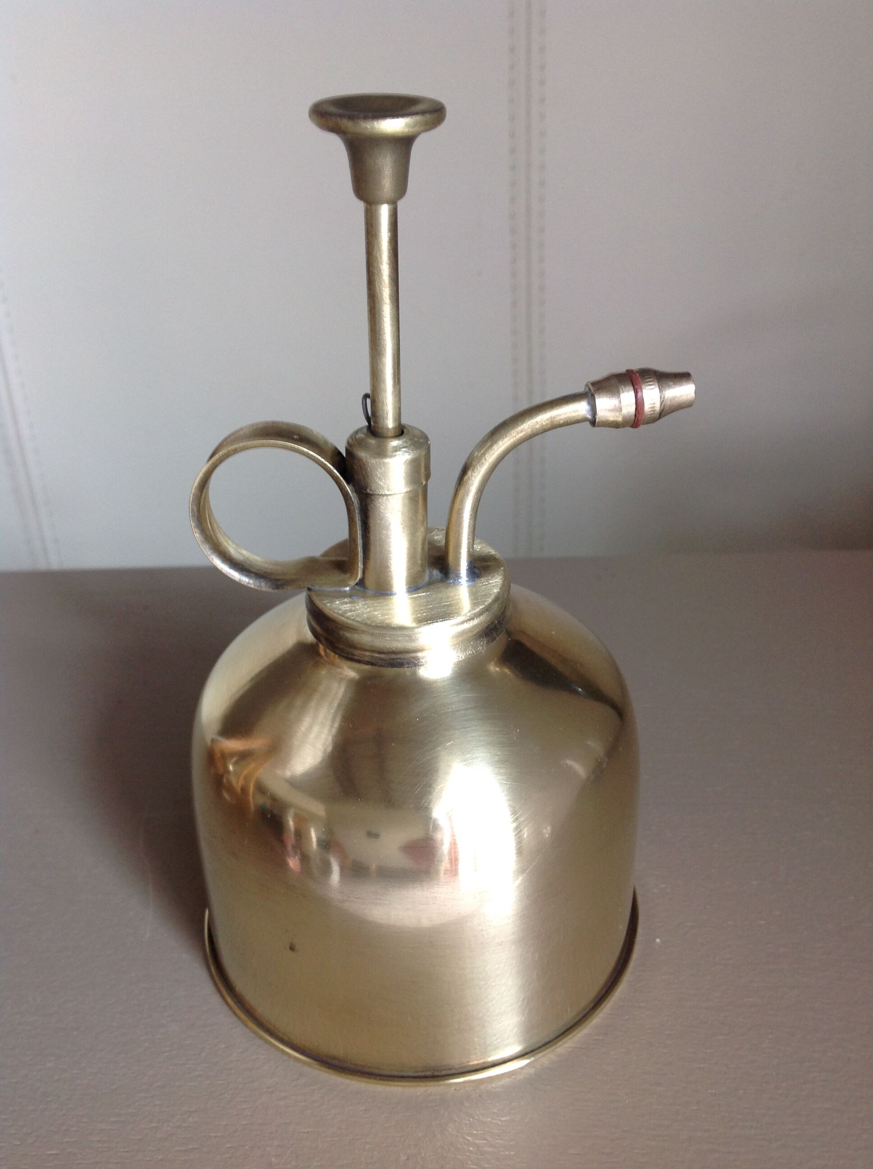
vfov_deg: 52.7
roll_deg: +3.3
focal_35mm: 35
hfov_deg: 40.6
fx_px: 1180
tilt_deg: -30.6
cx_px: 436
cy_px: 584
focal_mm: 4.28
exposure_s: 1/15
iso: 80
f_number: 2.4
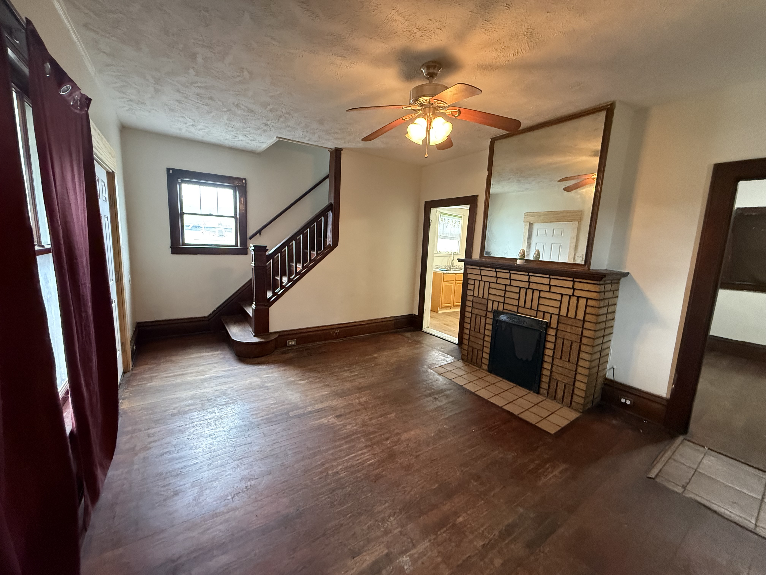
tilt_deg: -8.1
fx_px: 310
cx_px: 383
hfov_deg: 102.1
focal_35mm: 14
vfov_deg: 85.7
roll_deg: -3.4
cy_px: 288
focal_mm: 2.22
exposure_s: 1/60
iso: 640
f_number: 2.2
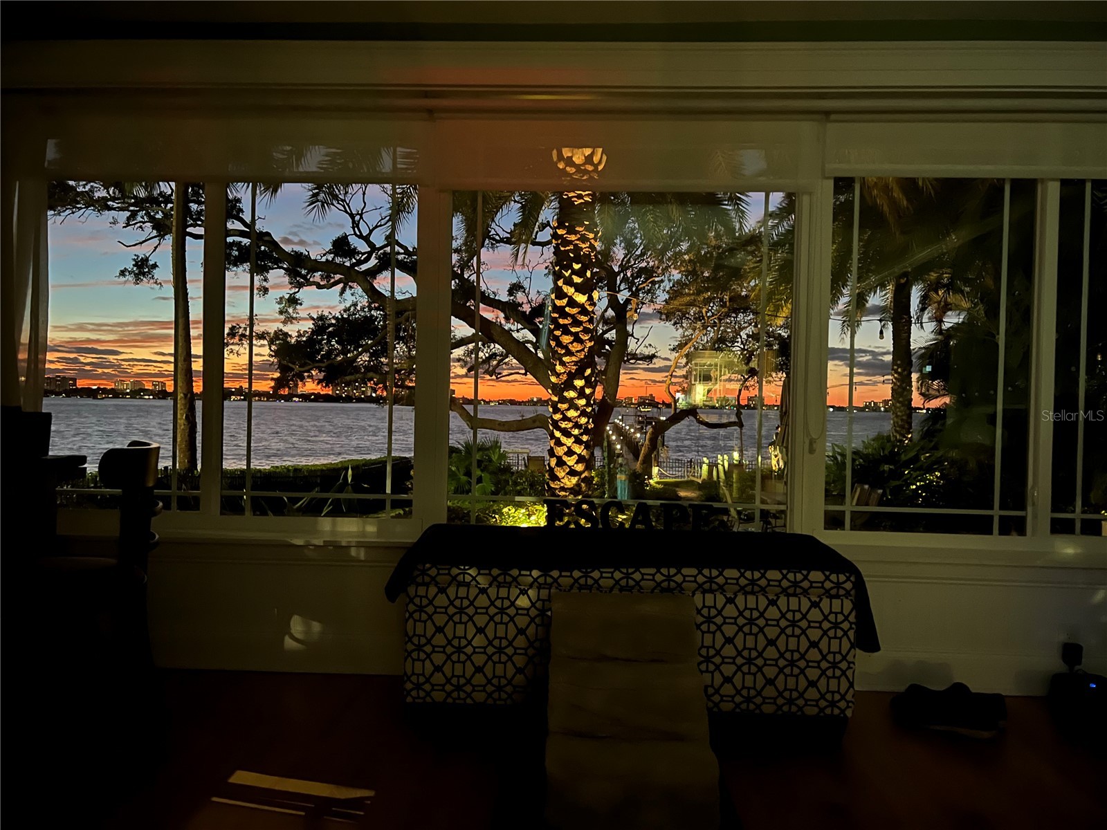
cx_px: 554
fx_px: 831
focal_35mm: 26
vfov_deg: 53.1
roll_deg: -1.2
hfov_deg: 67.3
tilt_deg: -1.2
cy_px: 415
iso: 1250
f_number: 1.5
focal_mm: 5.7
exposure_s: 1/9
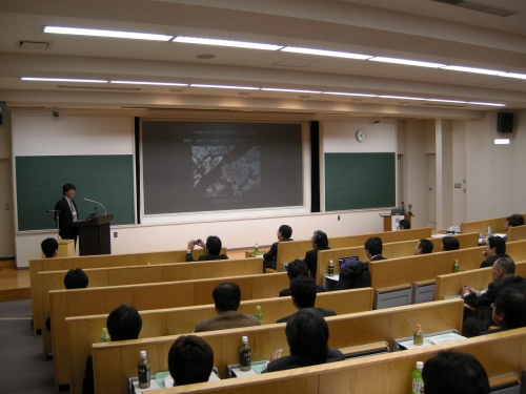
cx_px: 263
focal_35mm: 35
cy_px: 197
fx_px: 532
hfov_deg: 52.6
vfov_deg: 40.7
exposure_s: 1/56.6
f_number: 2.7
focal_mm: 7.5
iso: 156
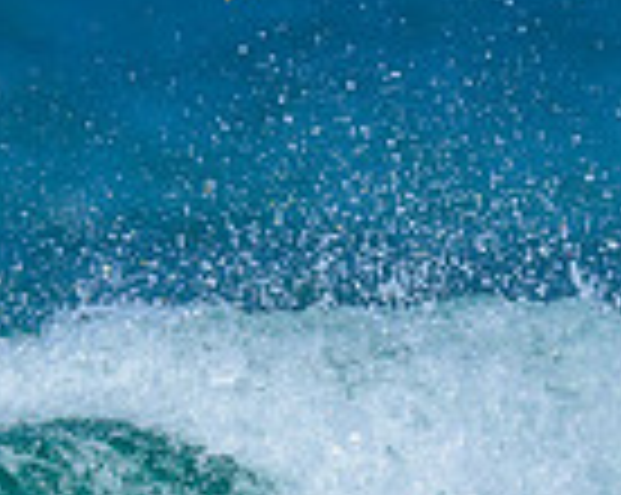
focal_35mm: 4310
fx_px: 79102
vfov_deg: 0.4
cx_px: -401
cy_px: 990
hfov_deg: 0.4
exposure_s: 1/2000
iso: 180
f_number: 6.3
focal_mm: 800
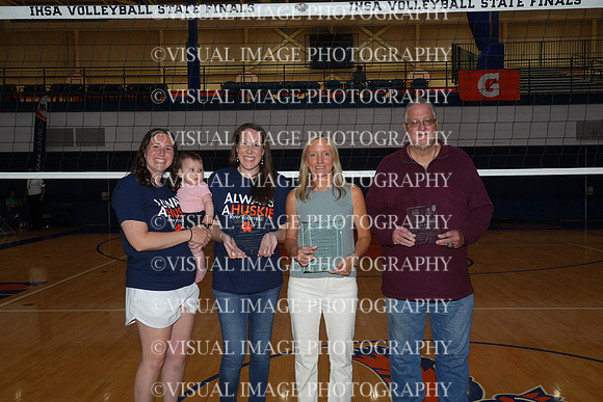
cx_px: 302
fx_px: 570
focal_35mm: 34
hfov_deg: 55.8
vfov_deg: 38.9
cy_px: 201
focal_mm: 34
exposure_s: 1/125
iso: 800
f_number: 8
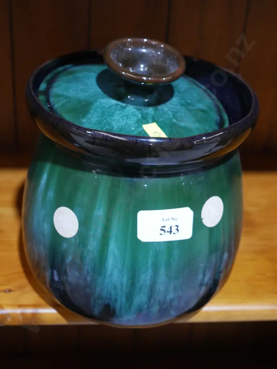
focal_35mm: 54
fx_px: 576
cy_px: 184
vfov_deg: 35.5
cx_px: 138
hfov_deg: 27.1
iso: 1600
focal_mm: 27
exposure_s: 1/60
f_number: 5.3
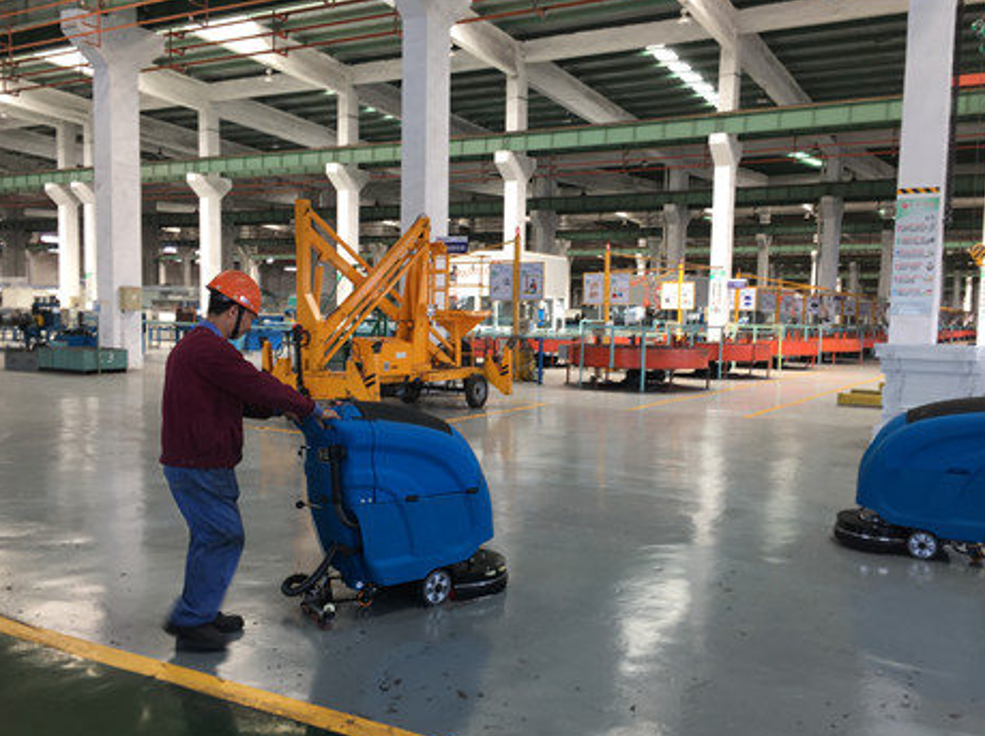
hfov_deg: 56.8
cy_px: 398
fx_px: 909
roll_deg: -0.3
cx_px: 521
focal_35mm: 32
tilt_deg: -6.2
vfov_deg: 44.0
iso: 25
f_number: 2.2
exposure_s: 1/50
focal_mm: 4.15
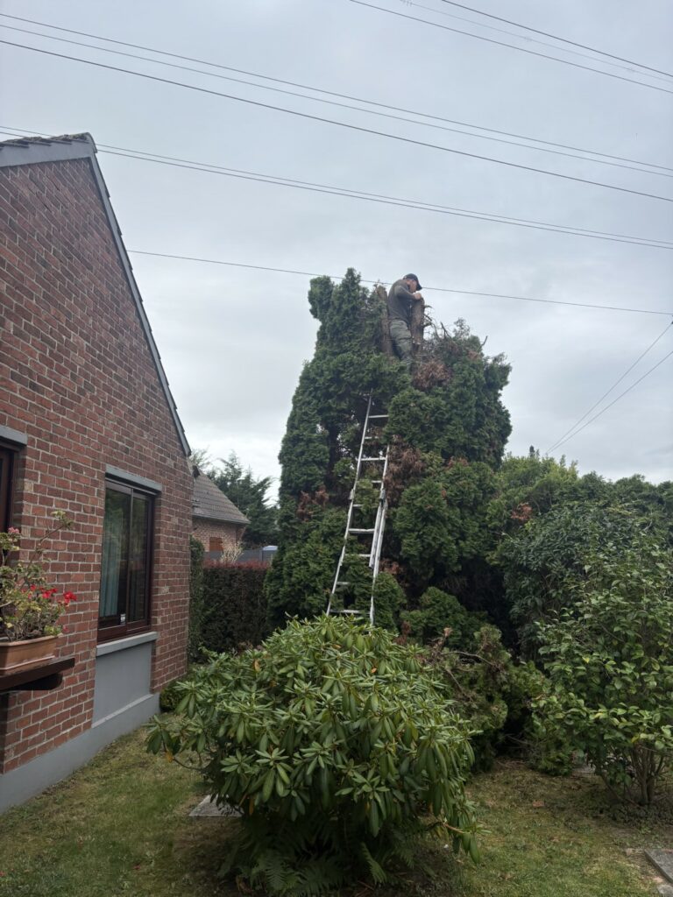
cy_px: 448
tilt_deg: +9.0
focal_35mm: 26
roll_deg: -0.1
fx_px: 674
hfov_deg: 53.1
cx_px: 336
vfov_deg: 67.3
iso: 50
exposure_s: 1/1239
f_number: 1.6
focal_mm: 5.96
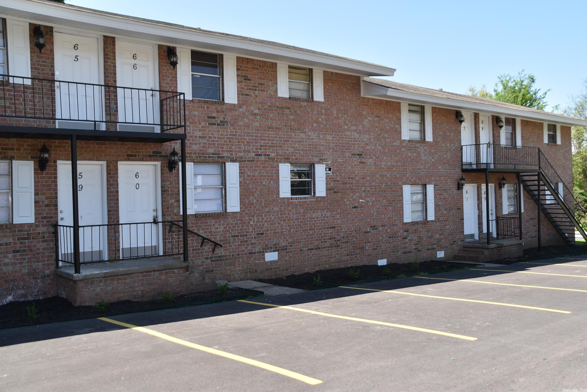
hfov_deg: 57.2
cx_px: 294
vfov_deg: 40.0
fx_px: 538
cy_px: 196
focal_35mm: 33
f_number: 6.3
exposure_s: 1/160
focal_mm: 22
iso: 100
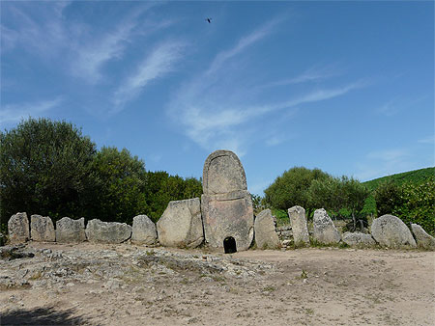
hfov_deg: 61.6
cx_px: 218
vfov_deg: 48.3
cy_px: 163
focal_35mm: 29
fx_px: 365
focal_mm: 4.8
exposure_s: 1/400
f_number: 6.3
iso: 100
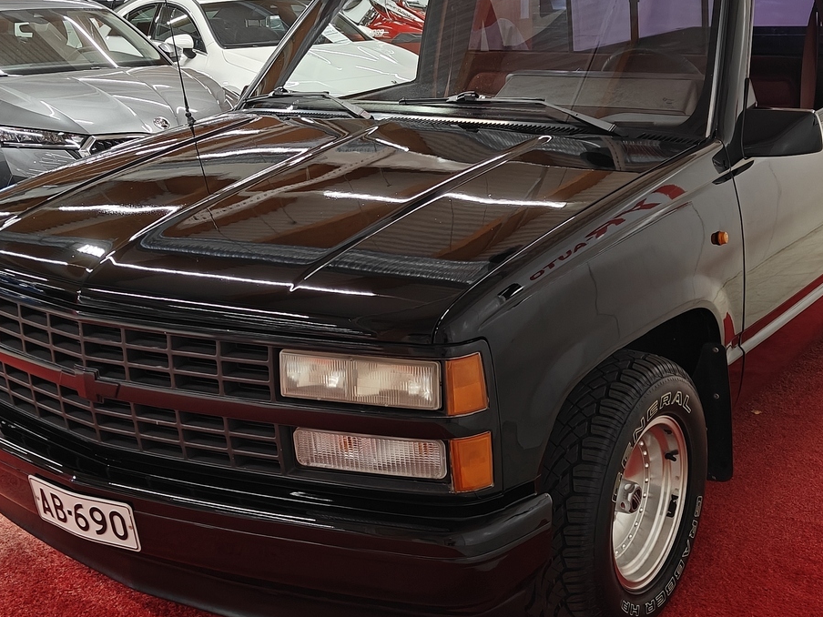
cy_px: 296
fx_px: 1213
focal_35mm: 51
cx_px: 439
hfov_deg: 37.5
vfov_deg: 28.6
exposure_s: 1/53
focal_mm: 5.59
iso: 64
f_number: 1.8
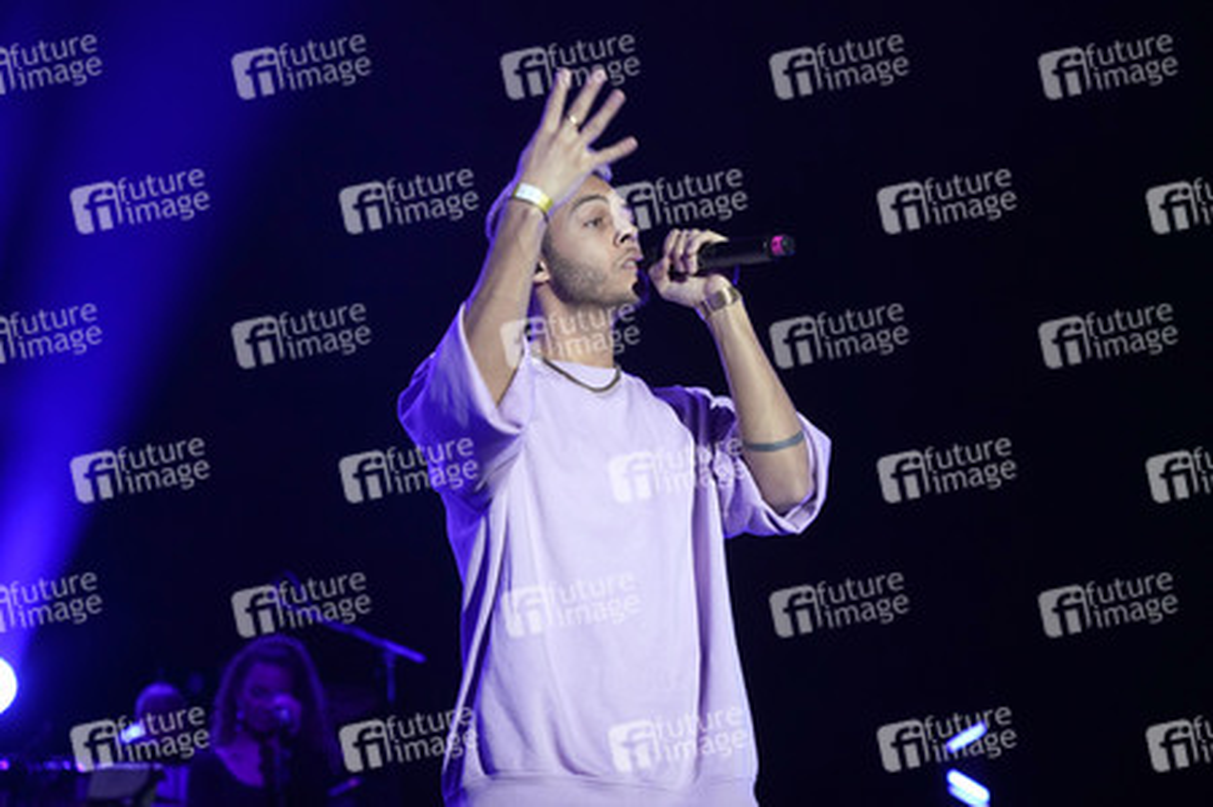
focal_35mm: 89
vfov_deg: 15.3
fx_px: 2997
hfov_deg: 22.9
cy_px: 404
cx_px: 606
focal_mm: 89
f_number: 4.5
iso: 2000
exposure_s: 1/250
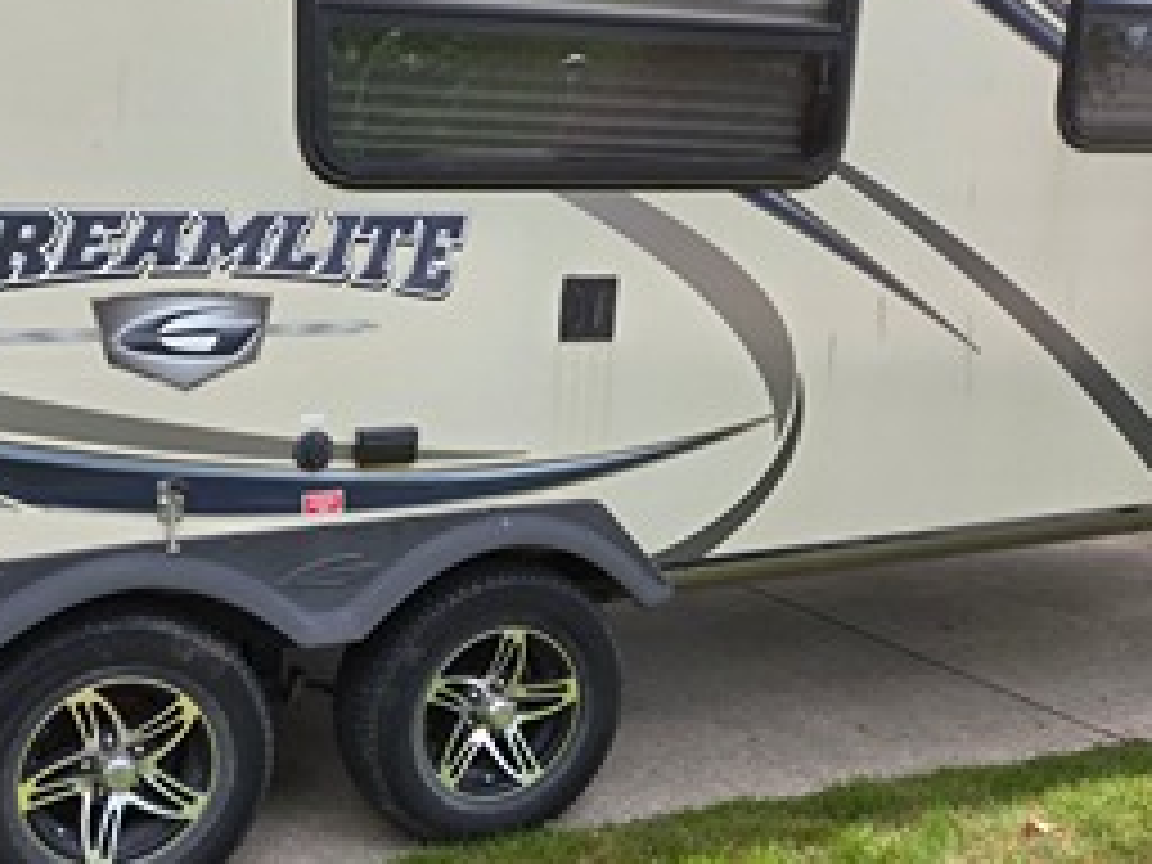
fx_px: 1198
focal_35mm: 36
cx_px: 261
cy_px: 464
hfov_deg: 48.9
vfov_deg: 39.6
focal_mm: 5.4
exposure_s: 1/850
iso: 80
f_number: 1.8
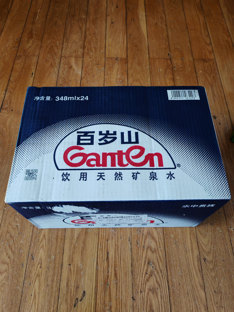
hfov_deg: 51.4
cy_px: 156
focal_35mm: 27
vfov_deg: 65.3
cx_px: 117
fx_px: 243
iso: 1000
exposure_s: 1/33
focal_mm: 5.52
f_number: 1.95
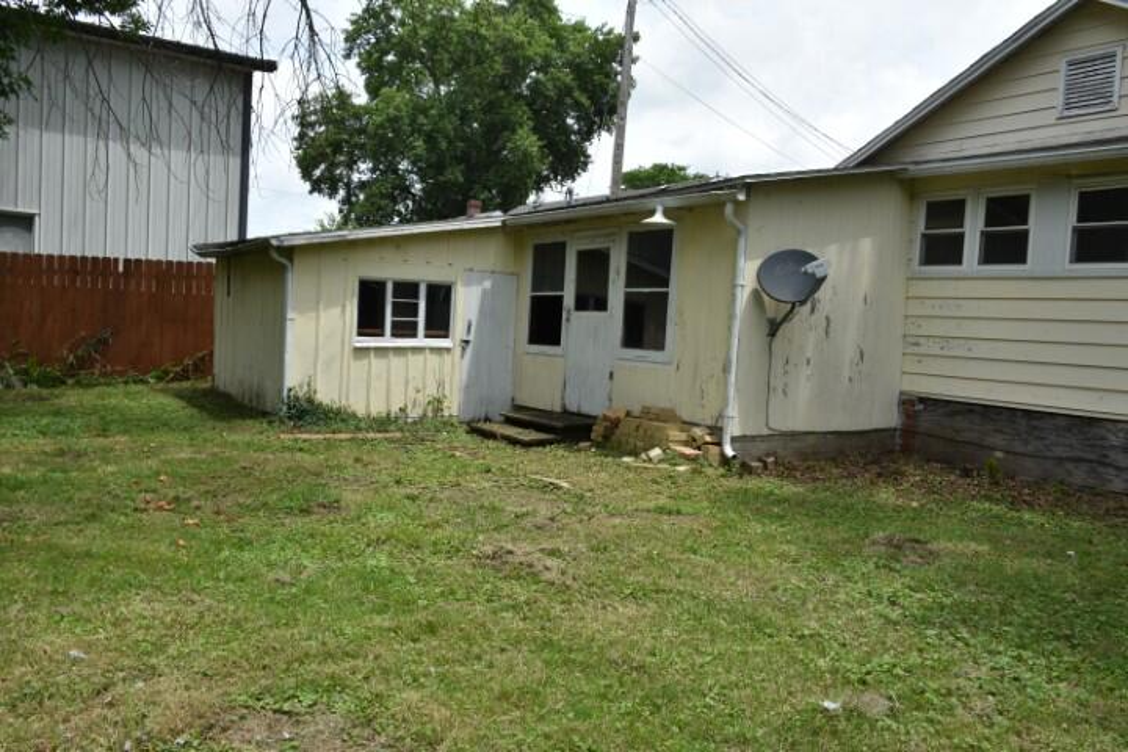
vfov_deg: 47.9
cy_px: 376
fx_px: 846
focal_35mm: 27
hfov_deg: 67.4
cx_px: 564
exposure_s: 1/400
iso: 250
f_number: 10
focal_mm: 18
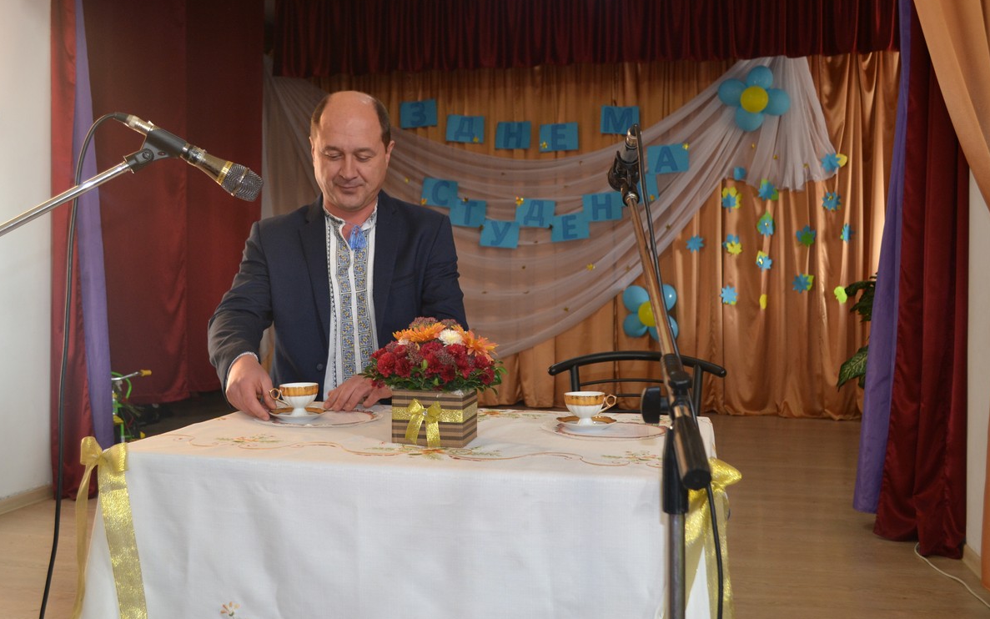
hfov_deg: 56.7
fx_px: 917
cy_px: 308
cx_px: 492
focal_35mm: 34
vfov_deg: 37.3
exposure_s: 1/60
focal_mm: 22
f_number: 4
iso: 560
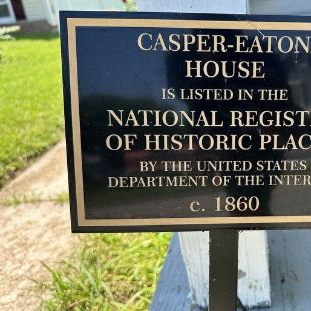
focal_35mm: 33
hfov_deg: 47.9
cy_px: 136
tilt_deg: -20.5
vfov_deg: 49.6
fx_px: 335
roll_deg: +4.6
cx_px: 233
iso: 80
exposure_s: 1/779
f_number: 1.78
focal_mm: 6.86
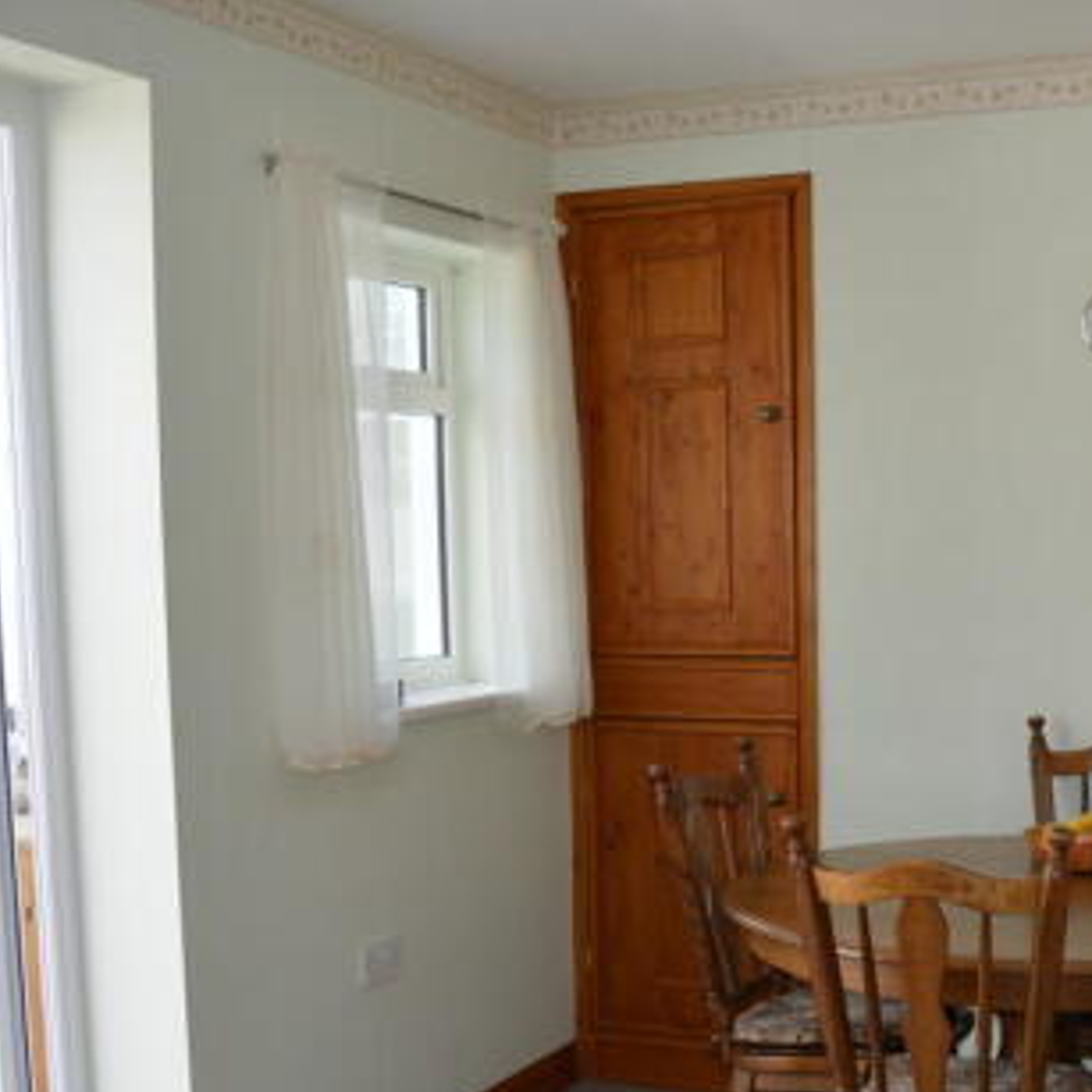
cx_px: 711
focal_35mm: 49
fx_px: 1749
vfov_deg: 34.2
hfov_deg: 34.4
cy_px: 772
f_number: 4
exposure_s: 1/125
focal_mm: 18
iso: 180
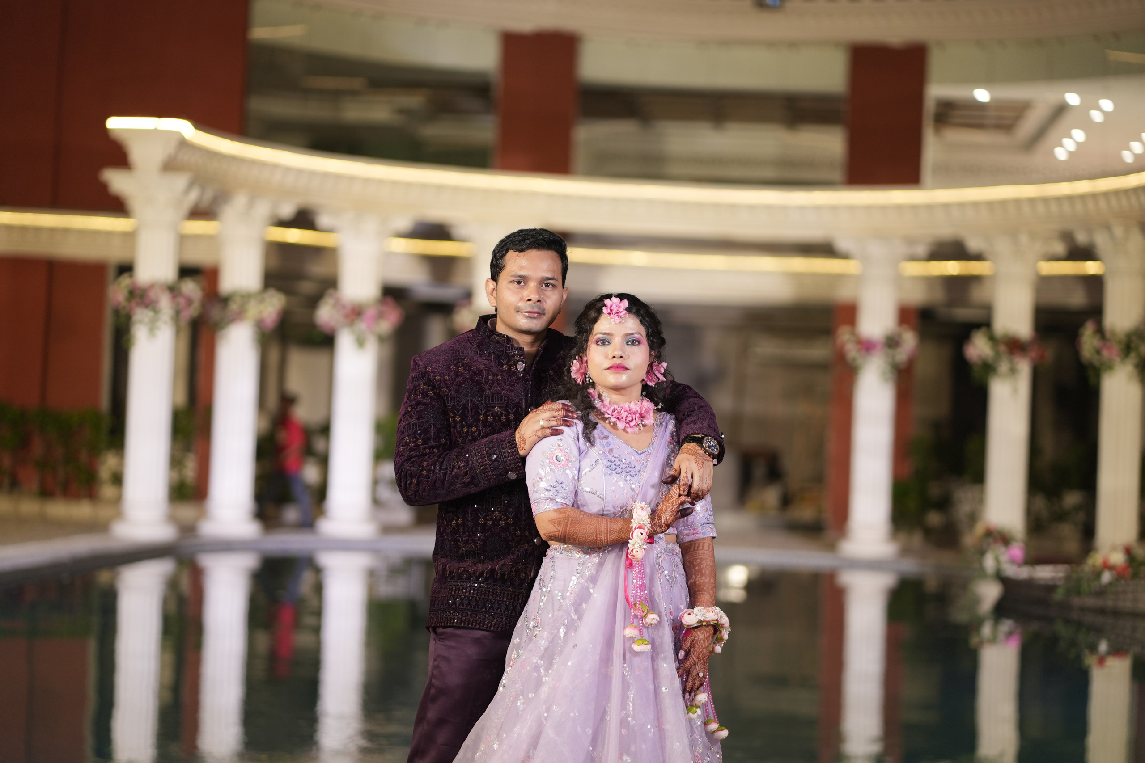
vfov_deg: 16.1
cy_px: 382
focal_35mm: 85
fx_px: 2703
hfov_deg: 23.9
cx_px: 572
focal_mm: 85
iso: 500
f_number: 1.8
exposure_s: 1/250
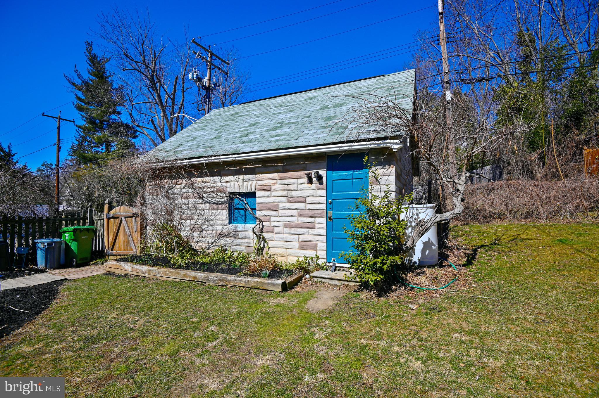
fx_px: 266
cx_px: 300
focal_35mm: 16
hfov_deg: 96.8
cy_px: 199
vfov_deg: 73.7
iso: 100
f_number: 7.1
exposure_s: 1/500
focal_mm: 16
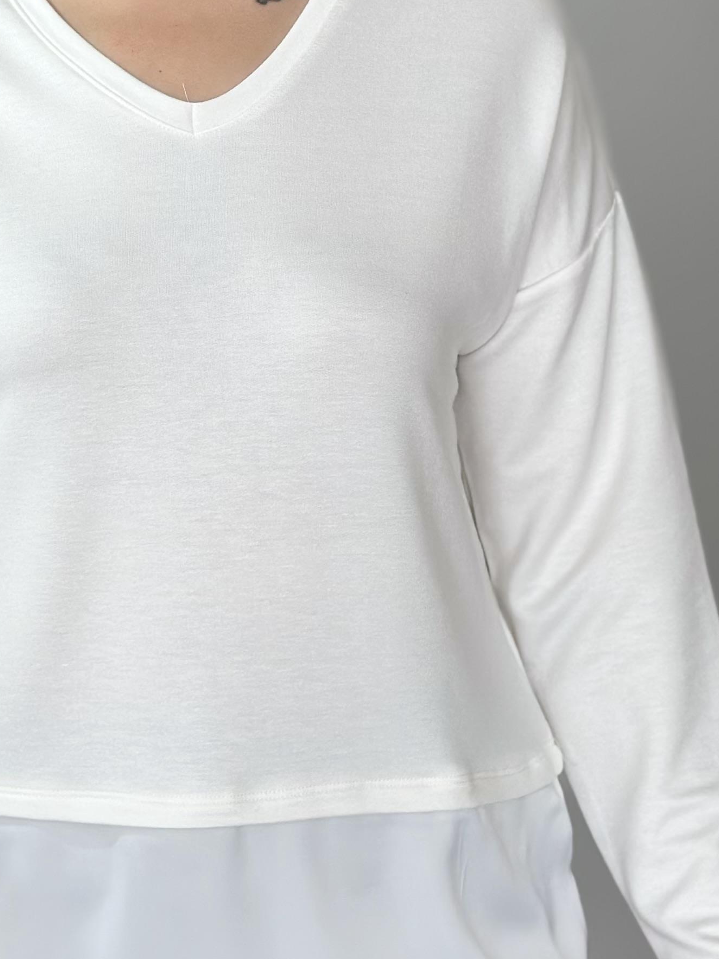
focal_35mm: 109
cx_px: 213
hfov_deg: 13.6
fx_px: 3019
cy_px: 237
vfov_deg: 17.9
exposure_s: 1/299
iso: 80
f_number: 1.78
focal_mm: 6.86
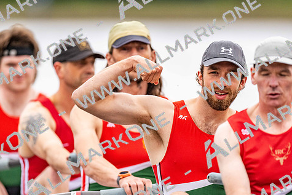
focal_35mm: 732
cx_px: 152
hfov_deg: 2.8
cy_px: 110
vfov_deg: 1.9
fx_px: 5939
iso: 1800
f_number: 4
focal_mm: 600
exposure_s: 1/2500
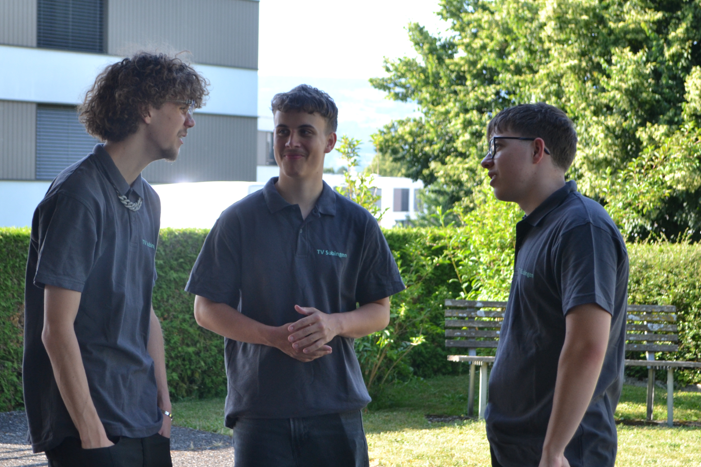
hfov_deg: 28.4
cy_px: 268
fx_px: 1382
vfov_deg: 19.2
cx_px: 307
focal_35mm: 71
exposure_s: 1/250
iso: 400
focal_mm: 36
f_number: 5
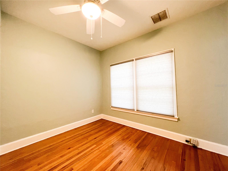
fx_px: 86
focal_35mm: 13
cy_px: 86
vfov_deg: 89.9
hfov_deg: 106.2
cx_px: 114
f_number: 1.8
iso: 200
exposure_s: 1/60
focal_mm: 1.57
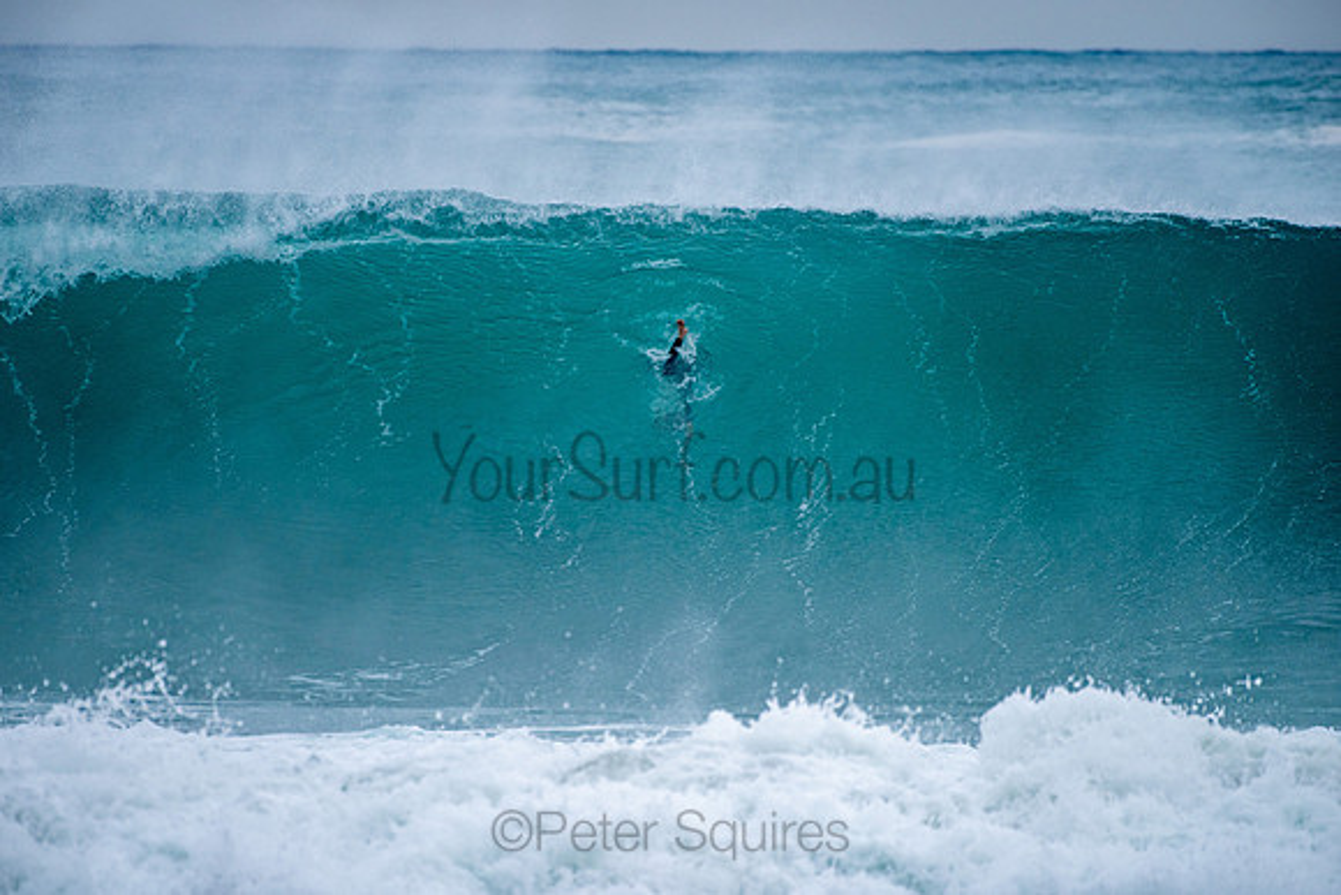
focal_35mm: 529
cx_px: 670
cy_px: 448
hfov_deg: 3.9
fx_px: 19696
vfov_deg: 2.6
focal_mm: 500
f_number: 5.6
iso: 400
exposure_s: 1/1250
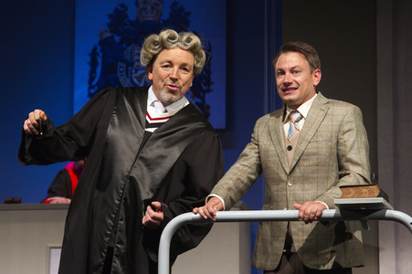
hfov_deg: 17.1
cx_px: 206
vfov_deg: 11.4
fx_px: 1372
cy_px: 137
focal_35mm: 120
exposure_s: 1/125
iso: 1600
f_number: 6.3
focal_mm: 120
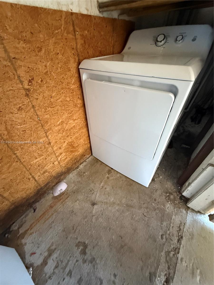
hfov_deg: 85.7
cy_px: 142
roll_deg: -0.2
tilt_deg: -39.1
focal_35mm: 14
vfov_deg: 102.1
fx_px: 115
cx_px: 107
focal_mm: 2.22
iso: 1000
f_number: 2.2
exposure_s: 1/60
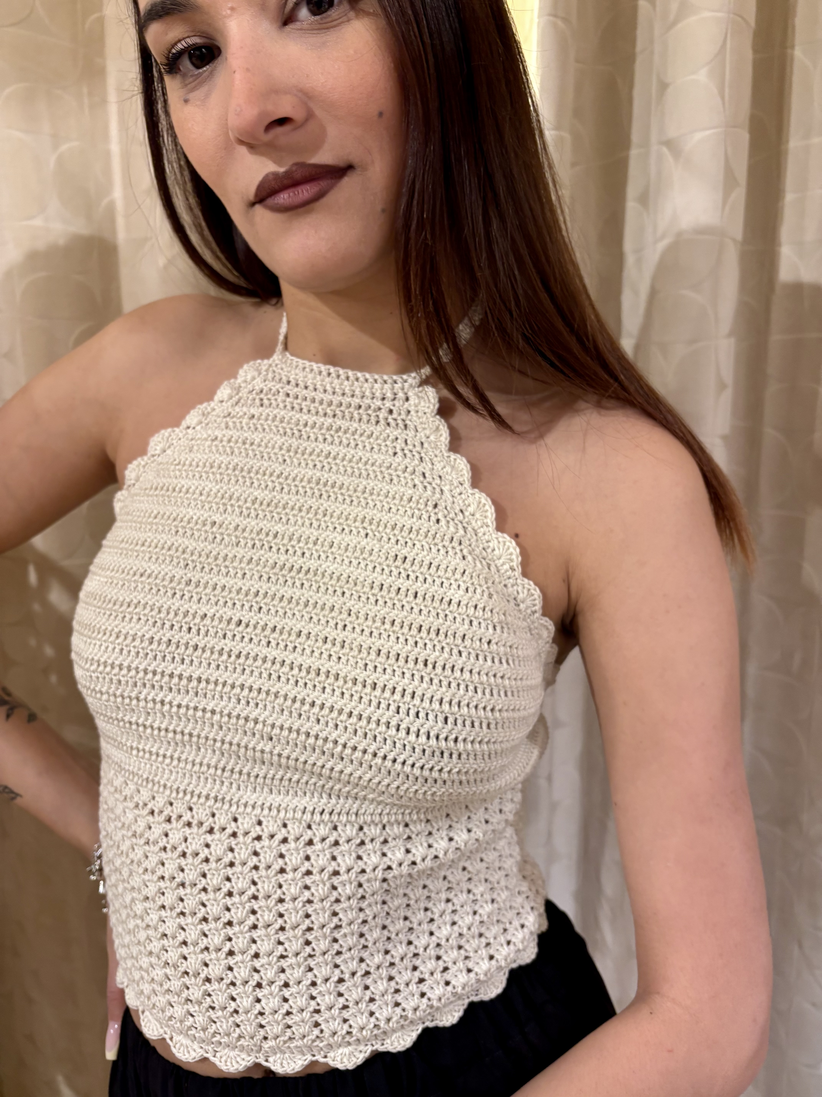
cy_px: 548
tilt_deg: -12.5
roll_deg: +1.0
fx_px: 823
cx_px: 411
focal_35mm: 26
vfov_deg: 67.3
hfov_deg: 53.1
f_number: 1.6
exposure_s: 1/50
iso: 160
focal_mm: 5.96
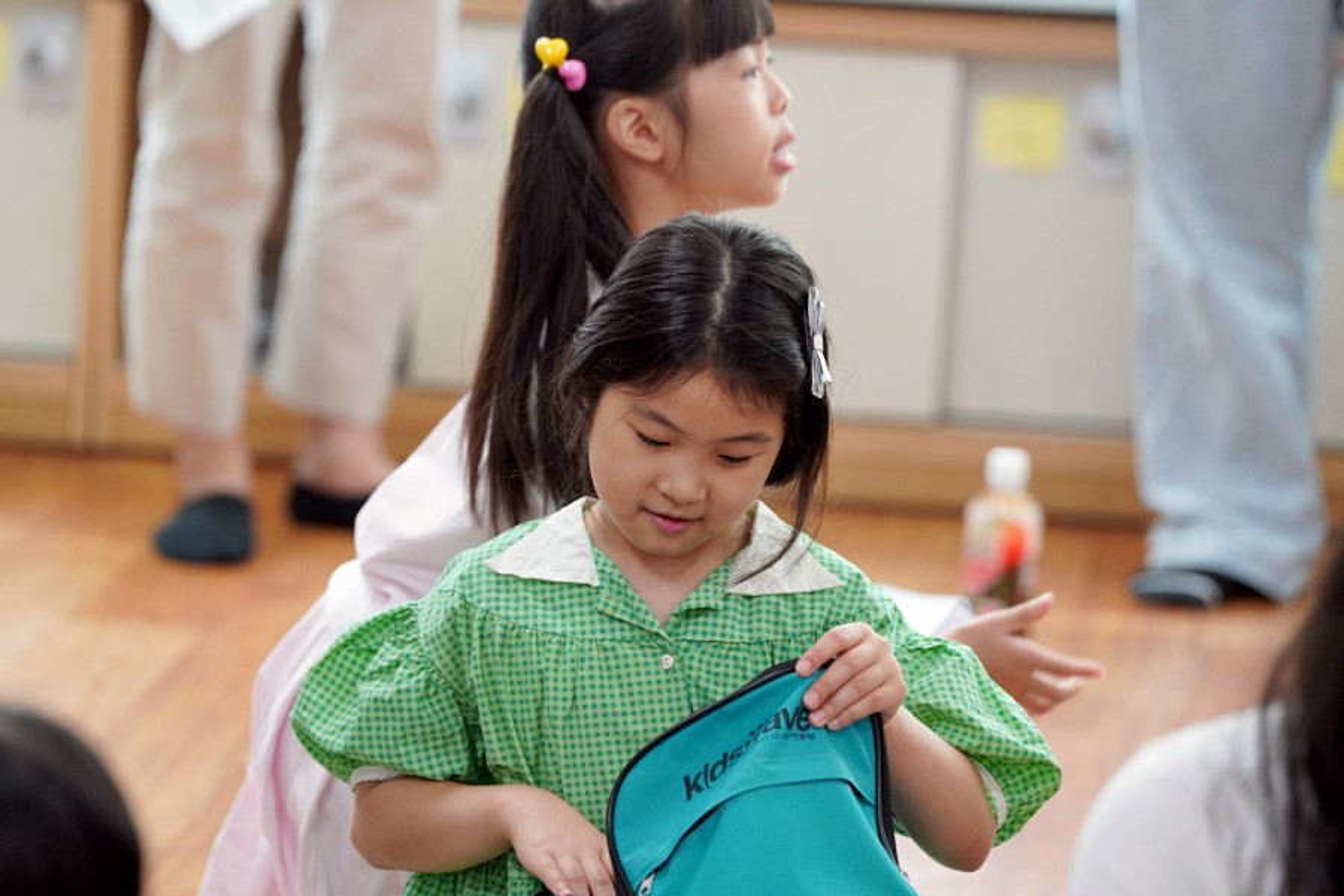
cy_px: 448
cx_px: 672
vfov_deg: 6.9
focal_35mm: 200
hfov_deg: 10.3
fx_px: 7466
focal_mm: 200
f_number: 4
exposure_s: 1/250
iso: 3200
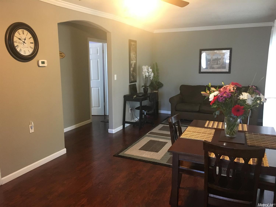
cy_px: 104
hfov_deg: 61.7
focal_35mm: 29
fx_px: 231
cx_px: 138
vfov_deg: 48.2
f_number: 2.2
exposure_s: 1/30
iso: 250
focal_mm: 4.15
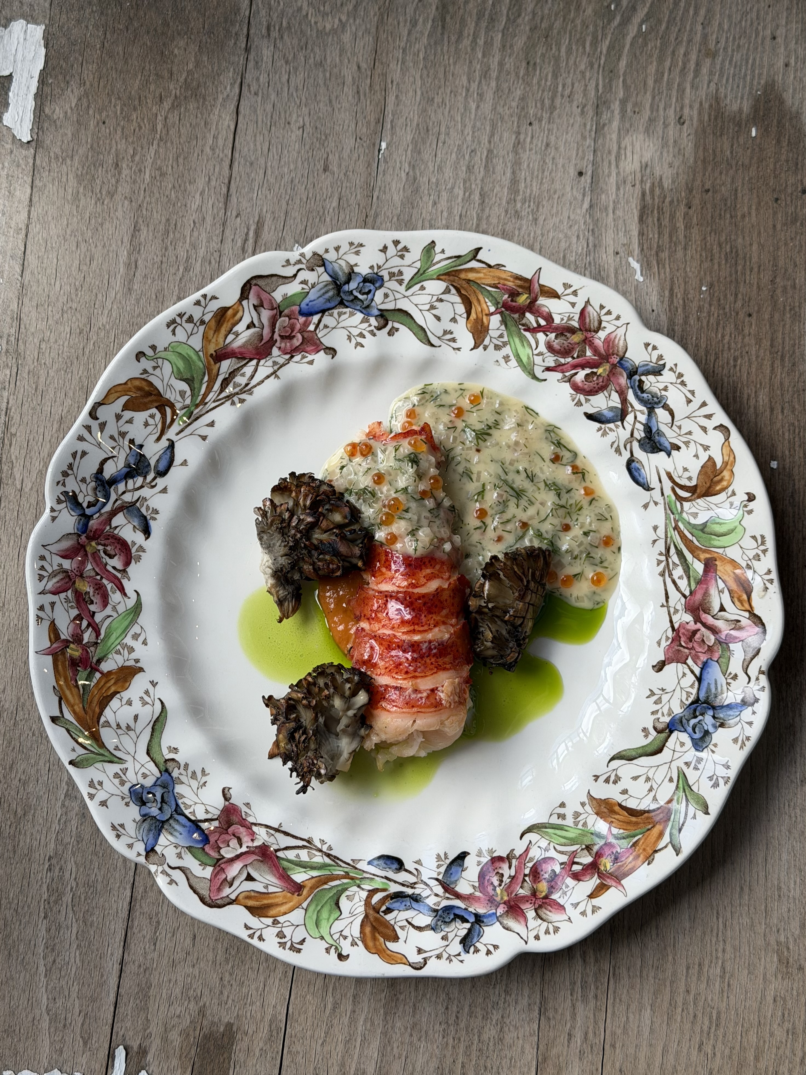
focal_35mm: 48
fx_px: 1490
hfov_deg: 30.3
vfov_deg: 39.7
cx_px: 403
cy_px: 538
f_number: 1.78
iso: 64
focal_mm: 6.76
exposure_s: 1/513
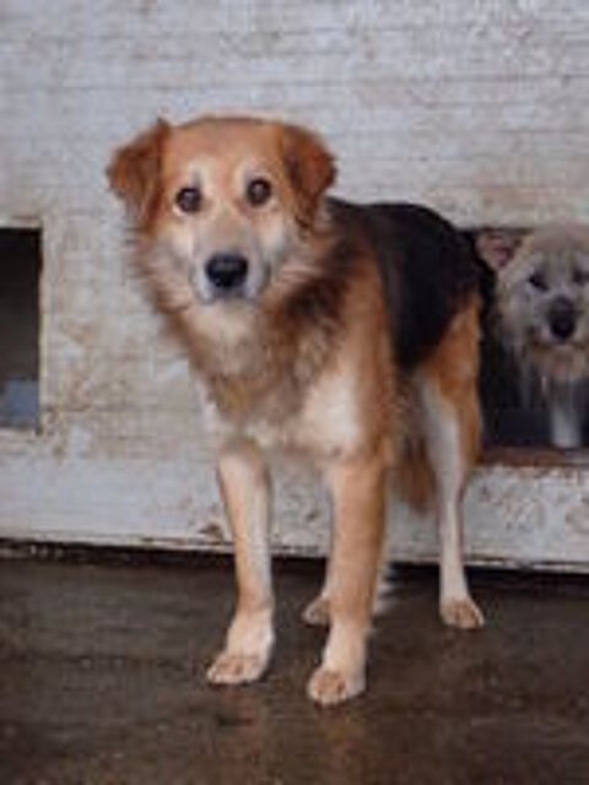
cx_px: 294
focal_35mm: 62
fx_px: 1407
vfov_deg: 31.2
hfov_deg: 23.7
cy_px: 392
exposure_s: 1/500
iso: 500
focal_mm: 11.09
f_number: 3.6
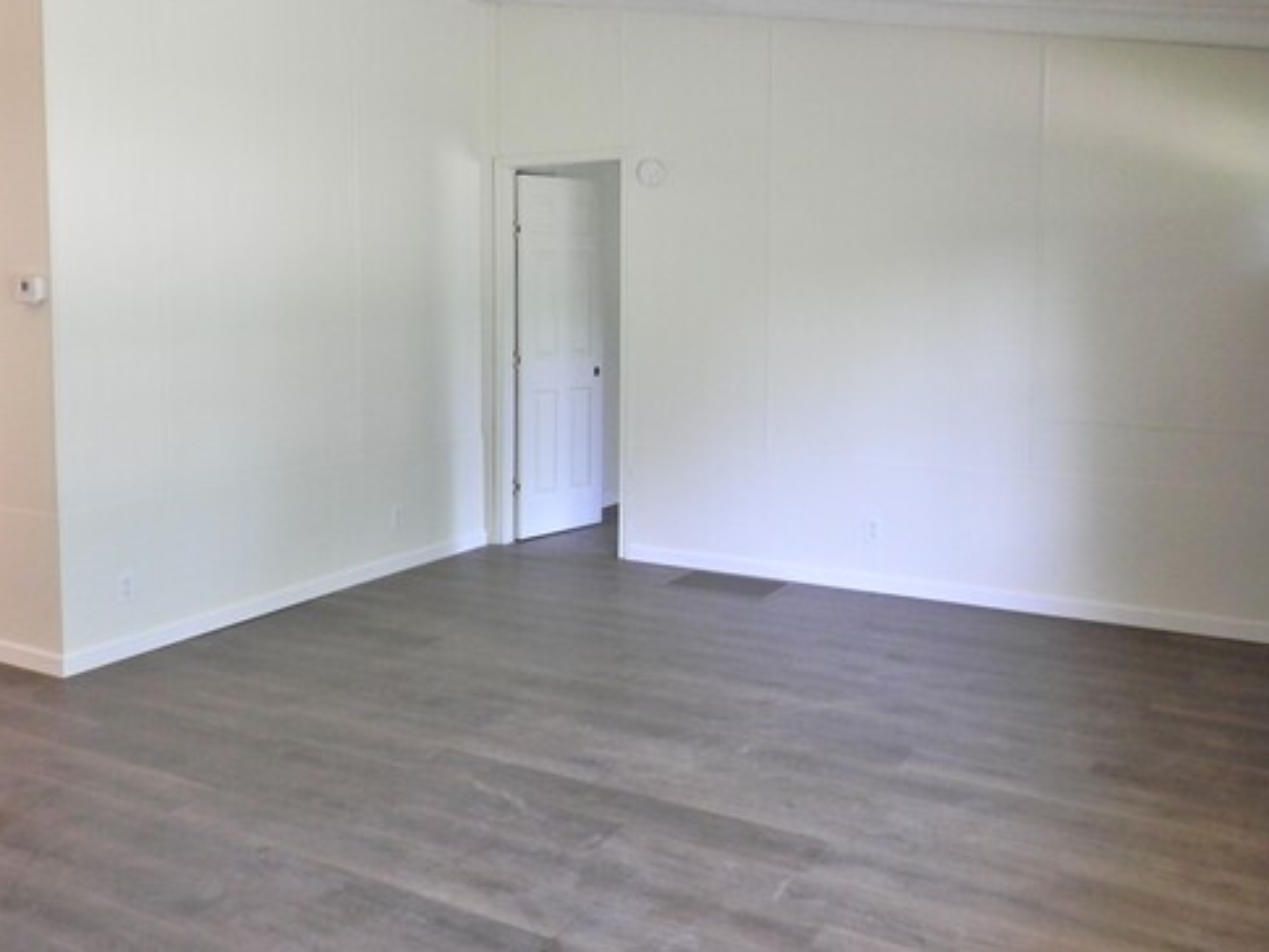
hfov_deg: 55.1
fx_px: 1210
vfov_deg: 42.7
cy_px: 379
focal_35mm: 33
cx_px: 531
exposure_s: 1/30
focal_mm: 4.5
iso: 200
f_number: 3
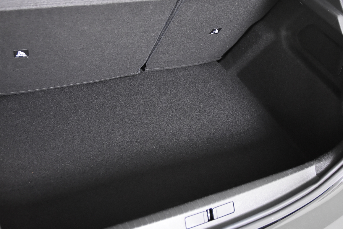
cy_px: 103
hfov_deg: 48.5
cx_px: 174
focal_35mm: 40
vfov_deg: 33.4
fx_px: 381
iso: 3600
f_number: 3
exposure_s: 1/30
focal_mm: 22
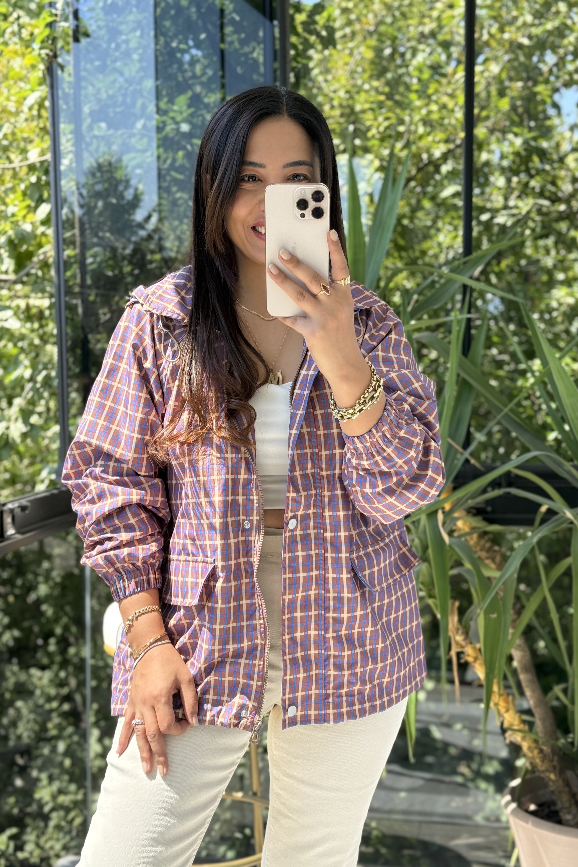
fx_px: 1204
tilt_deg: -18.0
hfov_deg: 27.0
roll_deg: -0.2
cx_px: 313
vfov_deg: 39.6
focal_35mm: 50
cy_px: 434
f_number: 1.78
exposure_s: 1/359
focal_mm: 6.76
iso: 64
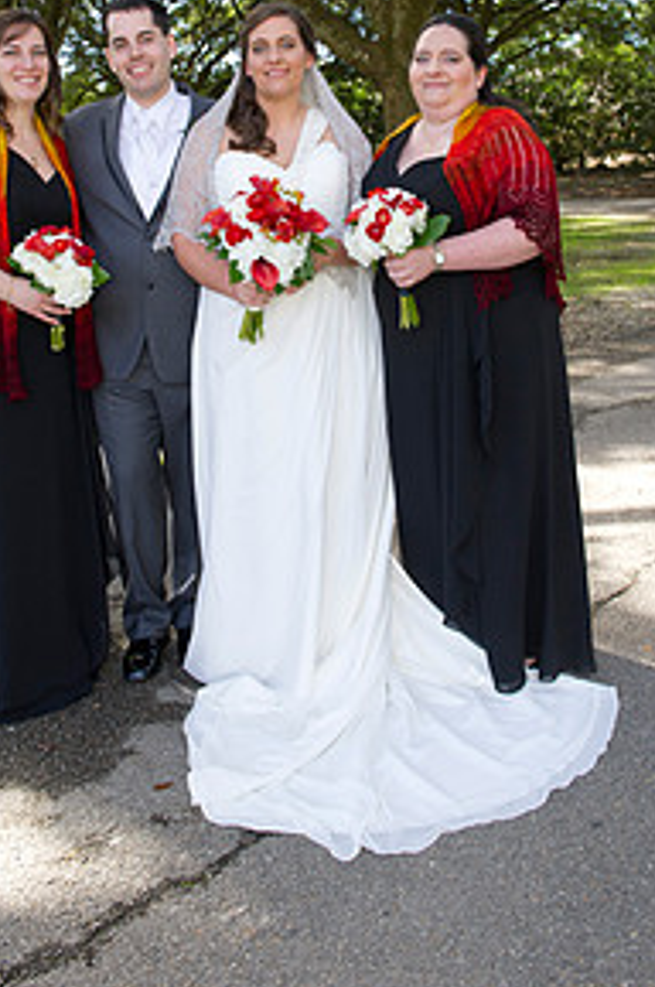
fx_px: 1149
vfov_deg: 44.9
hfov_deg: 31.8
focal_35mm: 42
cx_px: 302
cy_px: 249
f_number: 5.6
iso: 320
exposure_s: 1/160
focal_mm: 27
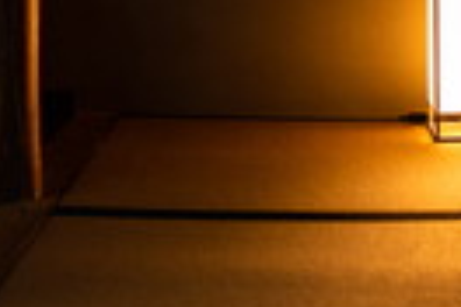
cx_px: 402
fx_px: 1741
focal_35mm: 136
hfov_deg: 14.9
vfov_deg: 10.0
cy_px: -51
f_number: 1.4
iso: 320
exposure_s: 1/80
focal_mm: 35
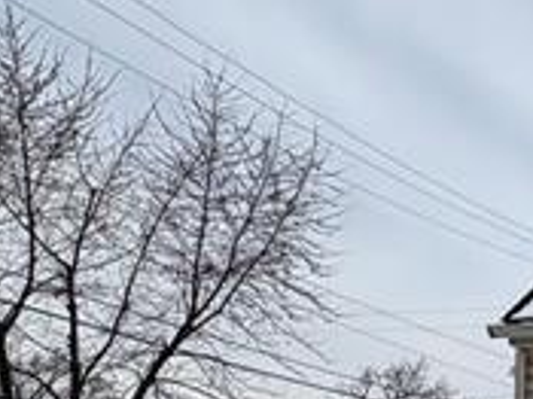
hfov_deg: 18.1
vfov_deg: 16.8
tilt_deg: +7.4
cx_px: 1002
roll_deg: +1.5
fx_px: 1262
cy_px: 533
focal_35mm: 82
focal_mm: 2.22
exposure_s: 1/3390
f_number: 2.2
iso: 50
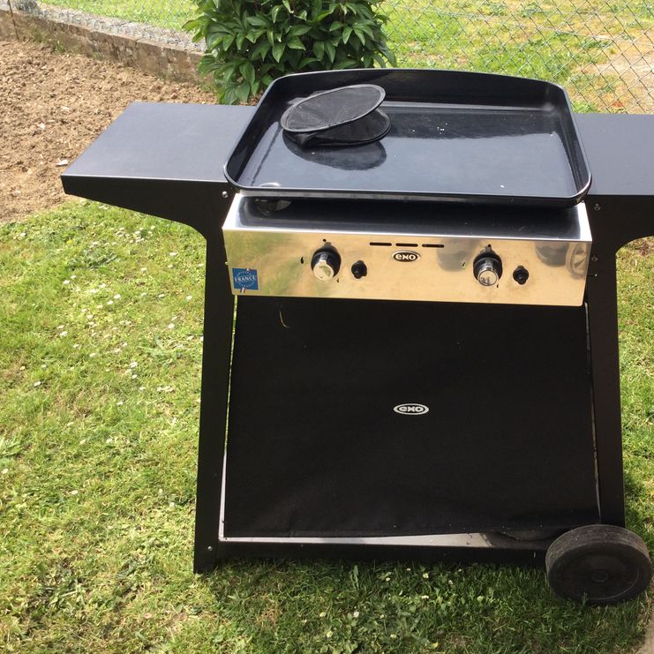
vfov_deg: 44.9
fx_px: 791
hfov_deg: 44.3
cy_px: 324
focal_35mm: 37
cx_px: 433
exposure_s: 1/292
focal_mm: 3.3
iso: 25
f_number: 2.4
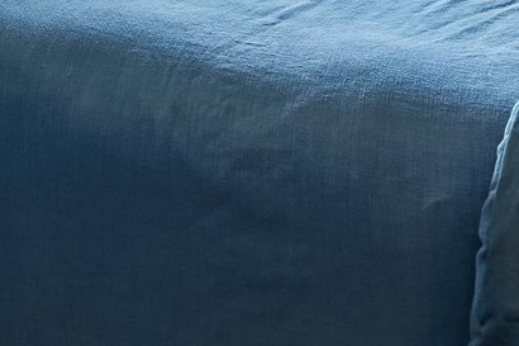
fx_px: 1153
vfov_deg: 15.1
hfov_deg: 21.7
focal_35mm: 80
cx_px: -232
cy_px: -248
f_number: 8
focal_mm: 16
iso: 400
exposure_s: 1/25
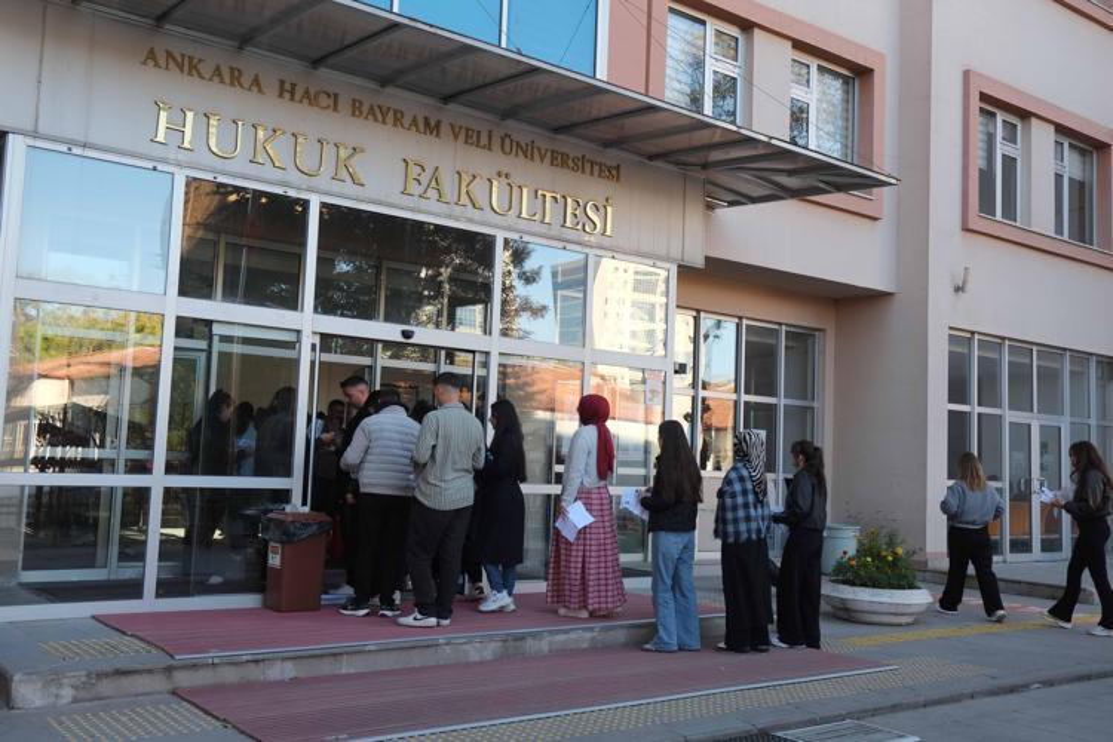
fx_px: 989
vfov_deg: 41.1
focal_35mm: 32
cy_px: 371
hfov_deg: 58.7
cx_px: 556
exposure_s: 1/250
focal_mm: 21.4
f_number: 4
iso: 400
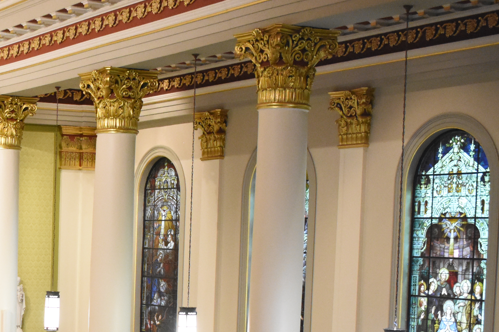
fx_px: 1192
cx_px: -58
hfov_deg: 22.3
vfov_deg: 15.6
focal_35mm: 86
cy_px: 330
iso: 3200
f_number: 4
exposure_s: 1/100
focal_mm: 24
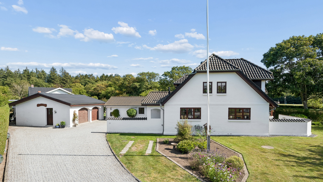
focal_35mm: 18
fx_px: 154
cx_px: 161
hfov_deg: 92.7
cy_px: 89
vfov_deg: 61.0
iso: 500
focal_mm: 17
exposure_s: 1/500
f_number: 11
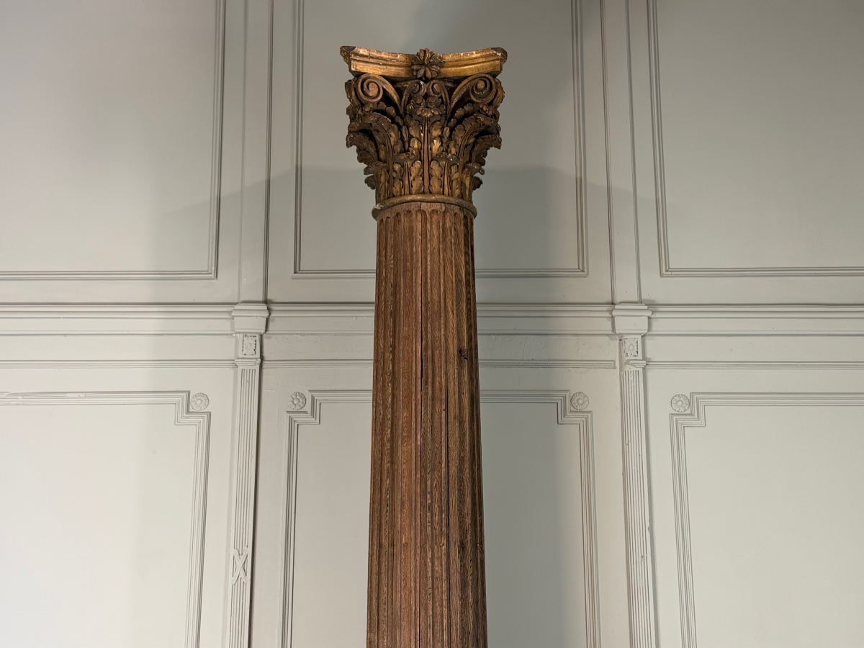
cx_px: 432
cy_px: 324
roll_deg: +0.7
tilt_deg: +13.9
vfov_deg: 30.3
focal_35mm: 48
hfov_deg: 39.7
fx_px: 1198
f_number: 1.78
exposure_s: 1/50
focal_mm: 6.76
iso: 160
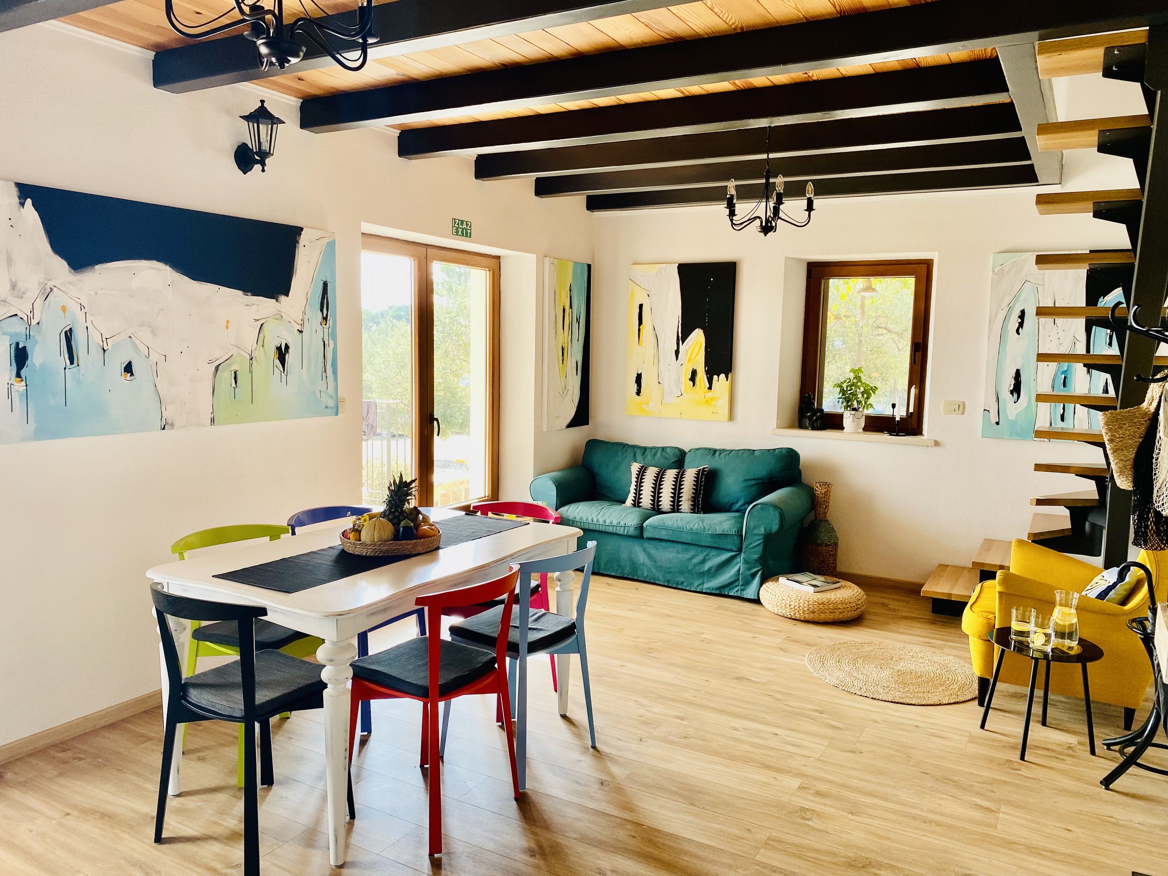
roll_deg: -1.9
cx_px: 584
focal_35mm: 26
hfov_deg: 67.3
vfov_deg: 53.1
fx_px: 877
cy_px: 438
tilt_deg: -6.2
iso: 64
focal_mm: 4.25
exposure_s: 1/122
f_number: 1.8
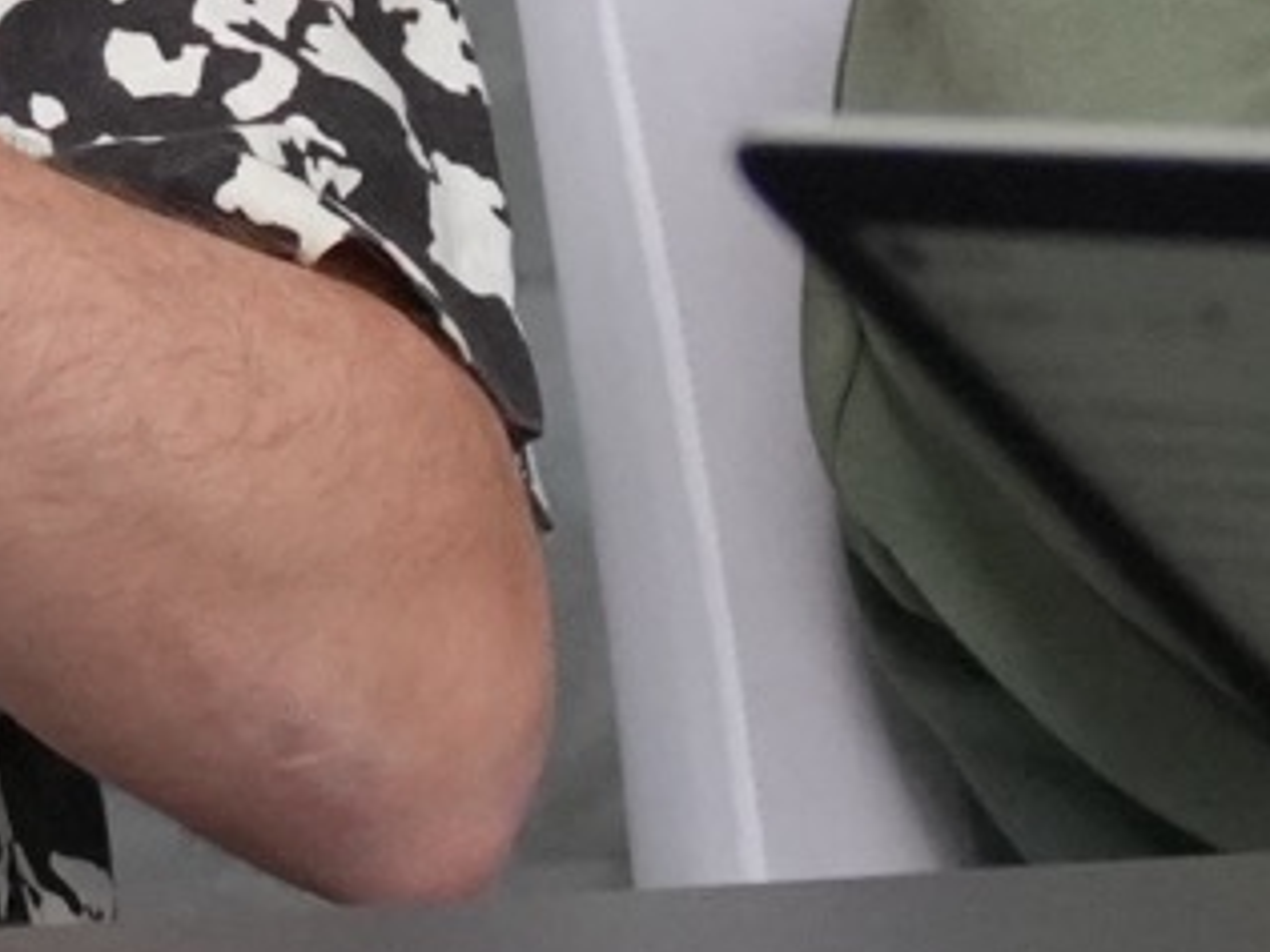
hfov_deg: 6.2
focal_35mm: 318
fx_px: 11654
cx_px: -422
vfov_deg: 4.7
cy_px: -84
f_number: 4.5
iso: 2000
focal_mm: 29
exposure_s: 1/160
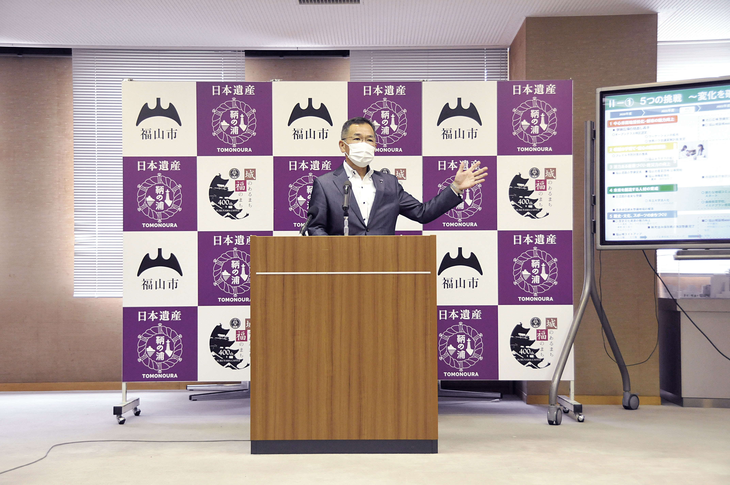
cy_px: 242
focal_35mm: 54
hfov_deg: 36.9
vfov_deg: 25.0
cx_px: 365
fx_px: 1094
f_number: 5
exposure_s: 1/100
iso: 1000
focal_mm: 36
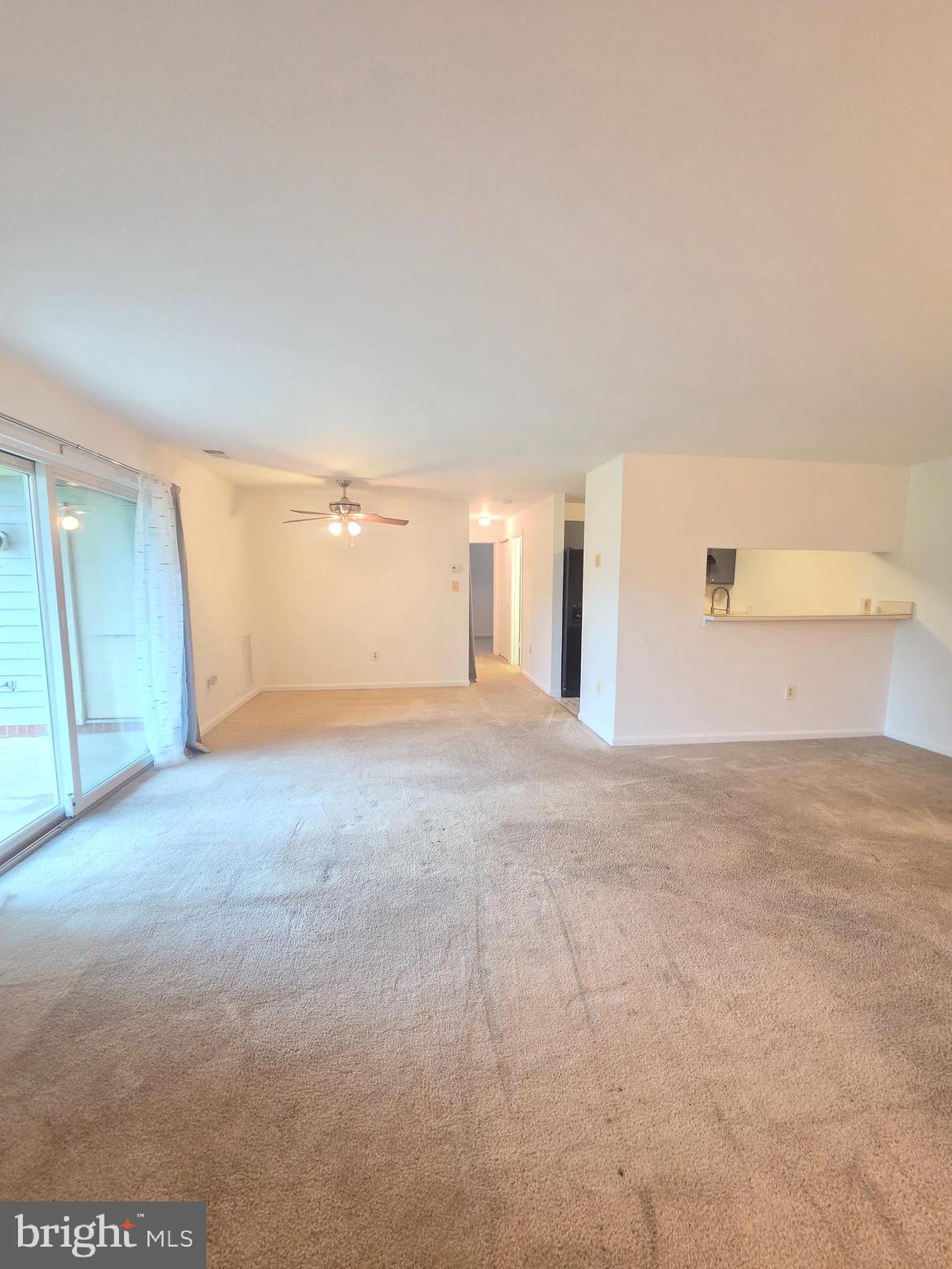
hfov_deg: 89.9
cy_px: 634
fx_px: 477
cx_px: 476
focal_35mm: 13
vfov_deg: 106.2
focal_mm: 2.2
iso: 500
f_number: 2.2
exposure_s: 1/60
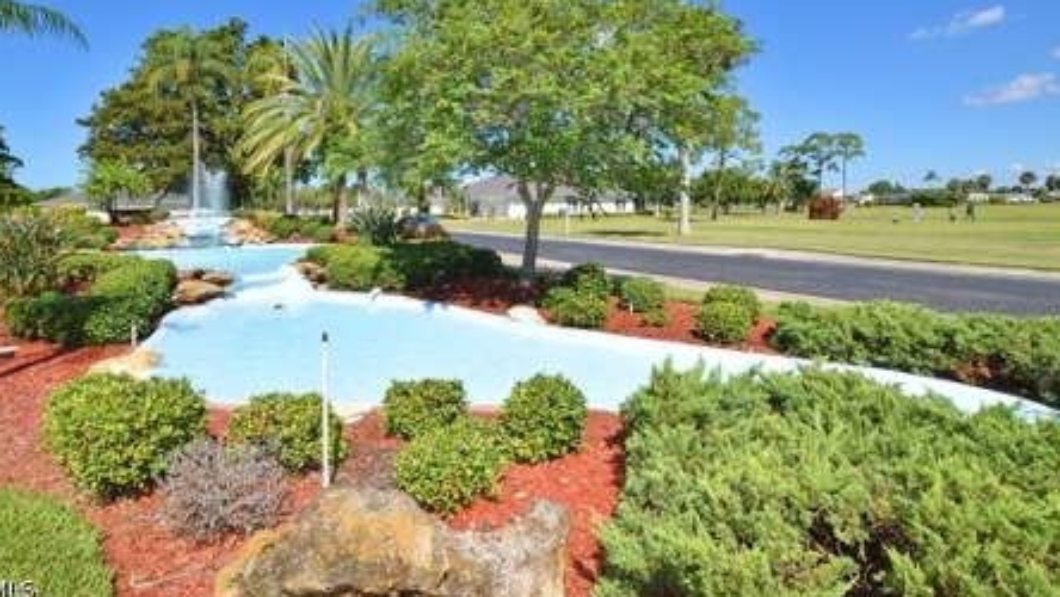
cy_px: 224
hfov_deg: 95.9
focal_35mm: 17
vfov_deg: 63.1
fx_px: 478
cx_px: 511
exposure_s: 1/160
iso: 320
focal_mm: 10
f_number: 20
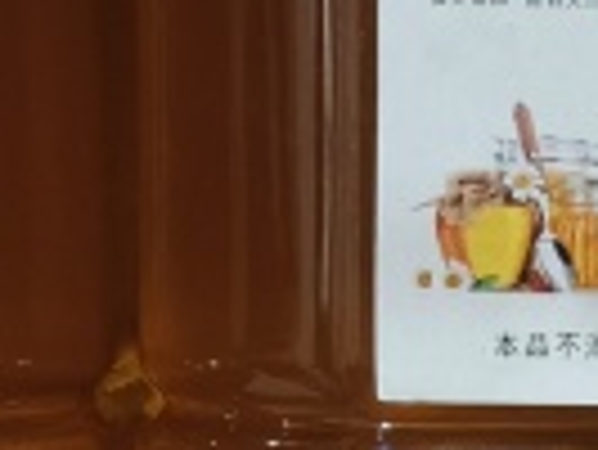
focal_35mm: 295
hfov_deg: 6.6
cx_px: 1007
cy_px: 666
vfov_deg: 5.0
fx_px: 5101
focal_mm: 6.7
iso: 372
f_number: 2
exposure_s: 1/50
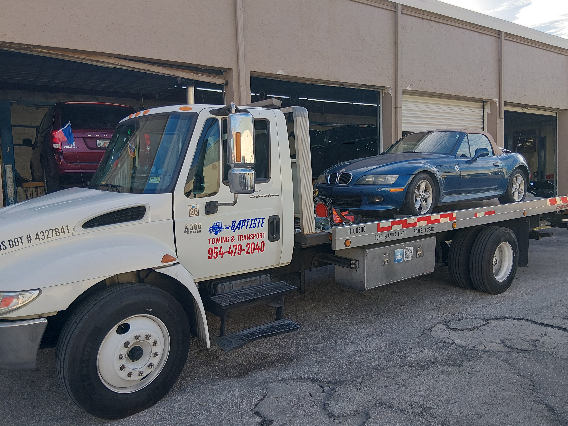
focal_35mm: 27
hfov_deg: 65.3
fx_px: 443
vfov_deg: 51.3
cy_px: 220
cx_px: 274
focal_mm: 3.86
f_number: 1.8
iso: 20
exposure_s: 1/197
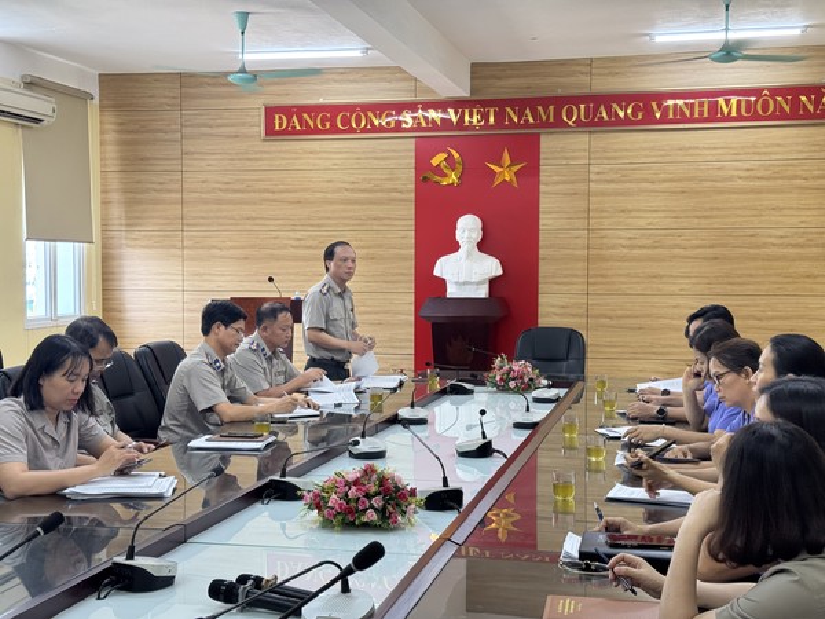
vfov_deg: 30.3
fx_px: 1144
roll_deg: -0.5
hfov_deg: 39.7
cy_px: 310
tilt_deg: -3.3
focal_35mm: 48
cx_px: 412
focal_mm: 6.76
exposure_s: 1/100
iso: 160
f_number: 1.78
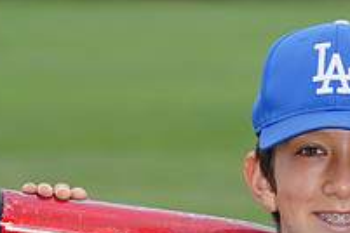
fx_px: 5619
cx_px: 312
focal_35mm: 578
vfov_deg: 2.4
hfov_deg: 3.6
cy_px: 244
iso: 200
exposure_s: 1/200
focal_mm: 200
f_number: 8
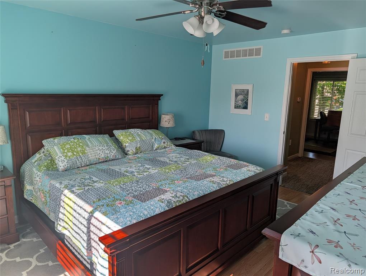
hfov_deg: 71.5
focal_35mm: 24
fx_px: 254
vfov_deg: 56.9
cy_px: 138
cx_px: 183
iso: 19
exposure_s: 1/263
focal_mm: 6.9
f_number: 1.68
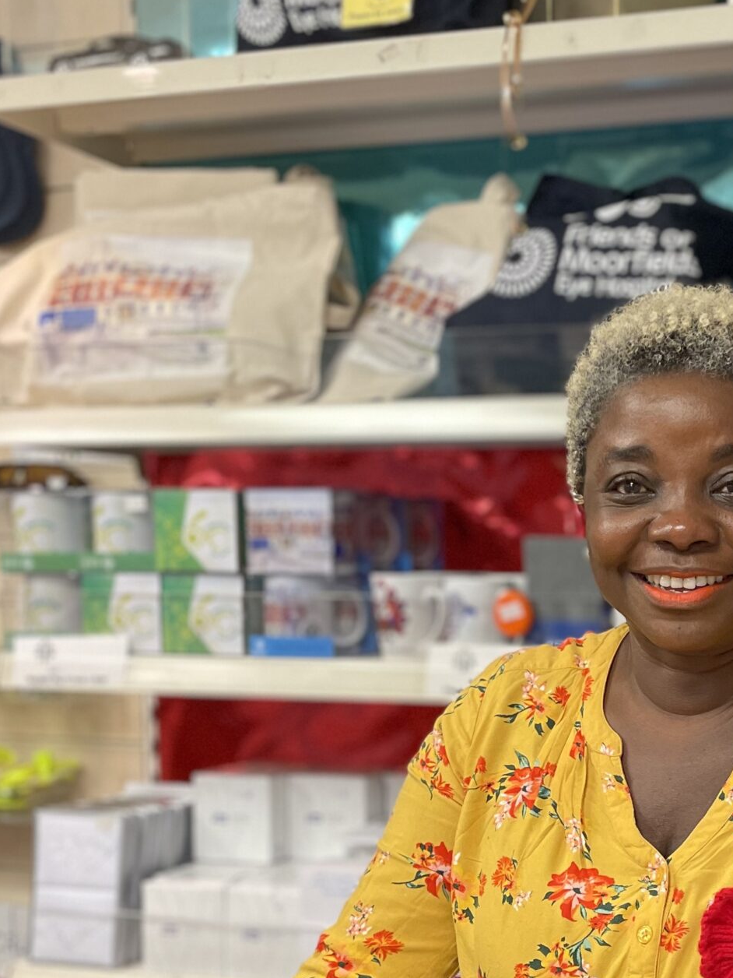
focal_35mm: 53
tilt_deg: -5.1
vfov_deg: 35.6
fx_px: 1496
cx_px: 657
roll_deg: +0.5
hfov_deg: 26.6
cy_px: 693
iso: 200
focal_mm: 4.2
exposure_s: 1/50
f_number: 1.6
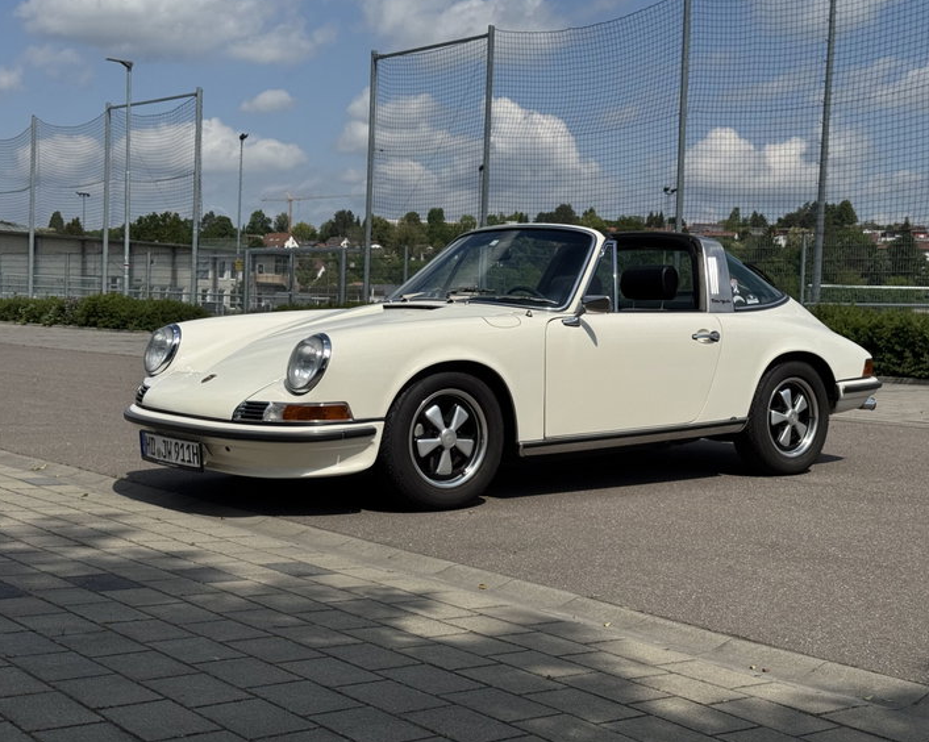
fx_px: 1401
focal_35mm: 51
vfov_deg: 29.7
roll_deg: -1.7
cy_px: 370
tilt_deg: -2.4
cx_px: 499
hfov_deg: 36.7
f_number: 1.78
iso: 64
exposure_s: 1/7937
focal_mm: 6.76
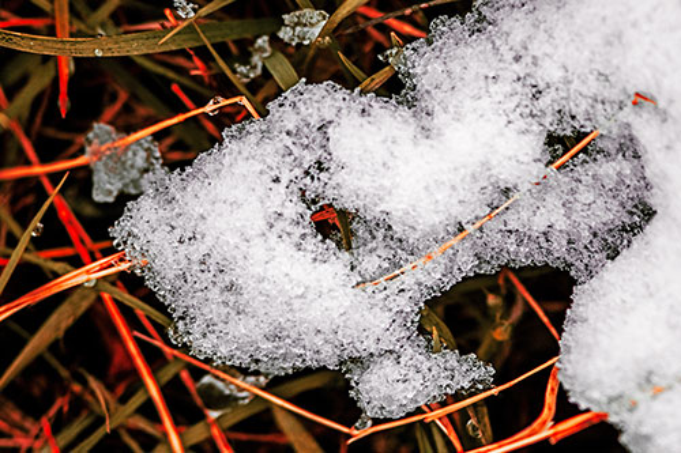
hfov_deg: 9.8
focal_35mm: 210
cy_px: 226
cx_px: 340
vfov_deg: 6.5
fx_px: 3971
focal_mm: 210
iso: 640
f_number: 6.3
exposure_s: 1/1600
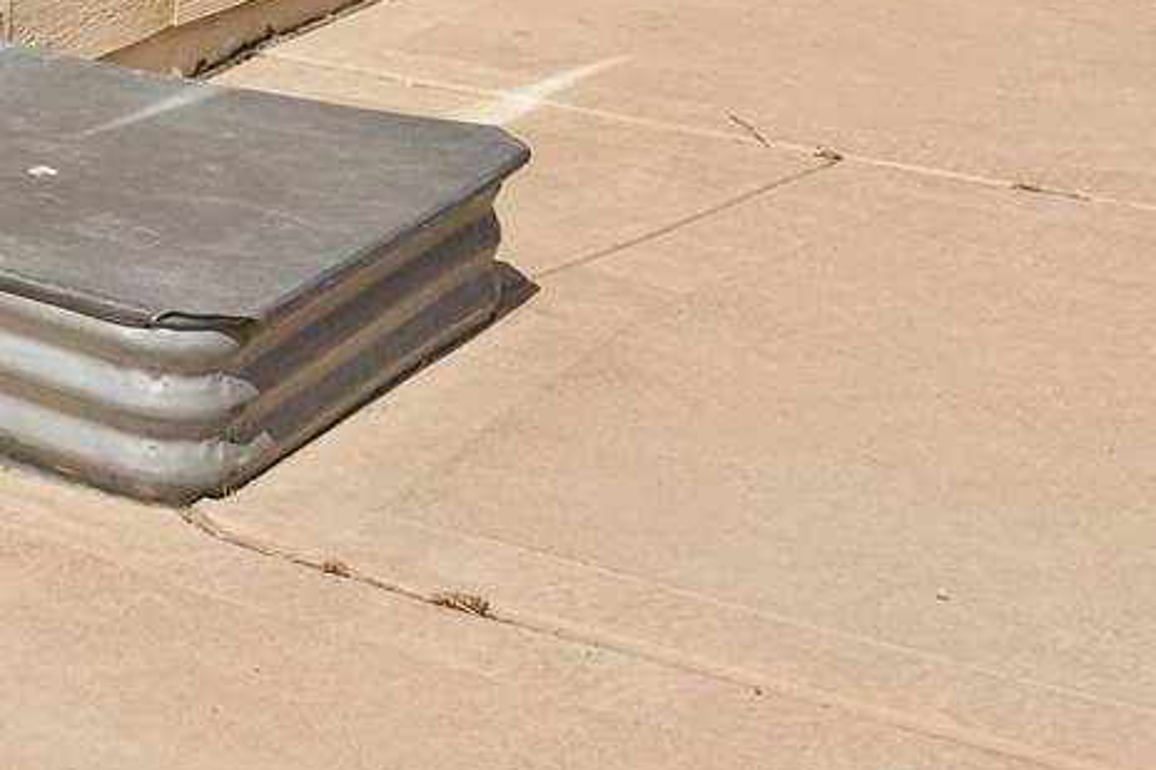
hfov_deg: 16.5
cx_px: -837
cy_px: -729
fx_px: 3402
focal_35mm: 106
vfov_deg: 11.7
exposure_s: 1/2500
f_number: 9
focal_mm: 16
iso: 400
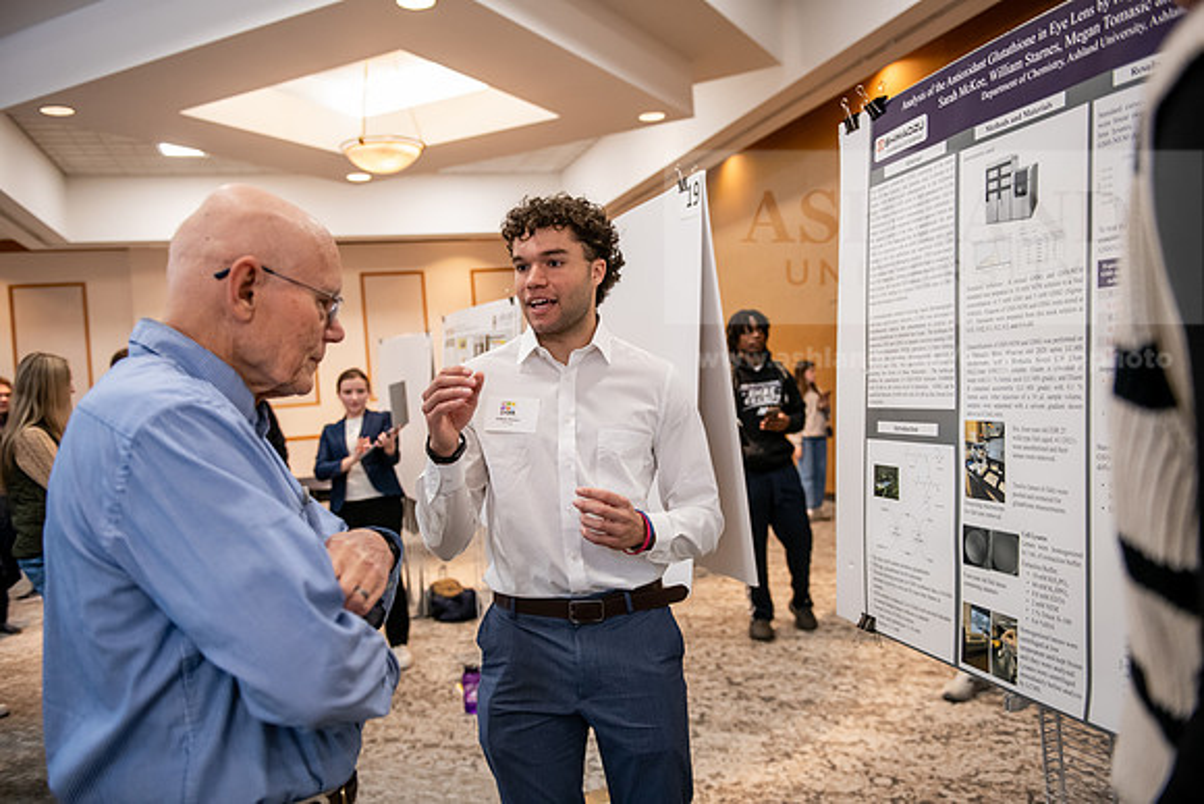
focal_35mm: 32
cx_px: 602
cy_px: 402
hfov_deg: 58.7
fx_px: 1070
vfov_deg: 41.1
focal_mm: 32
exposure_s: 1/125
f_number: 3.2
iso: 1600
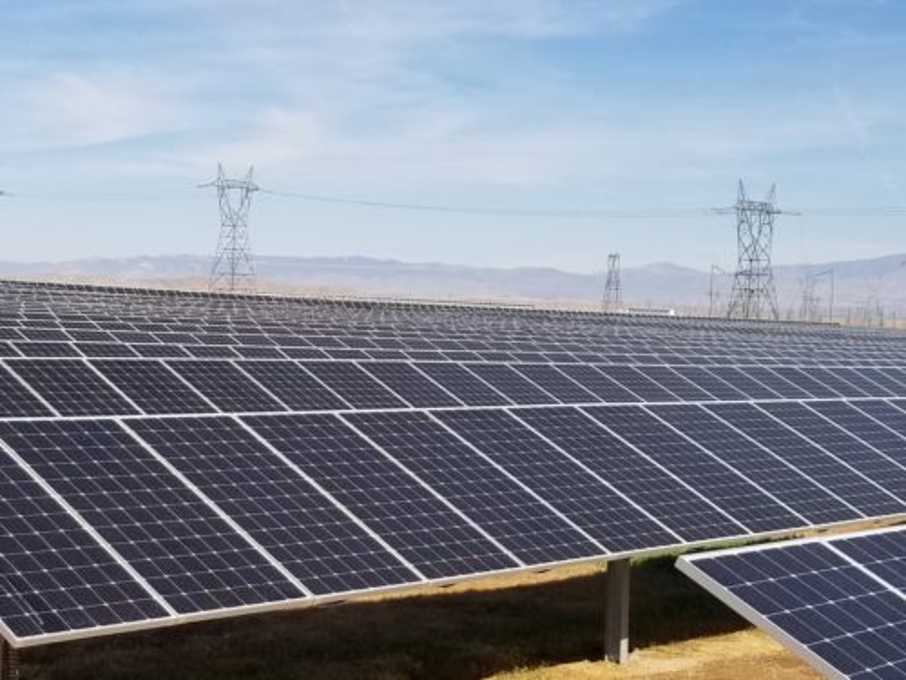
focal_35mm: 26
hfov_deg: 67.3
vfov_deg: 53.1
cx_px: 453
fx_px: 680
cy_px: 340
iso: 50
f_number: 1.7
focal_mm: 4.25
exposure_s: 1/3184
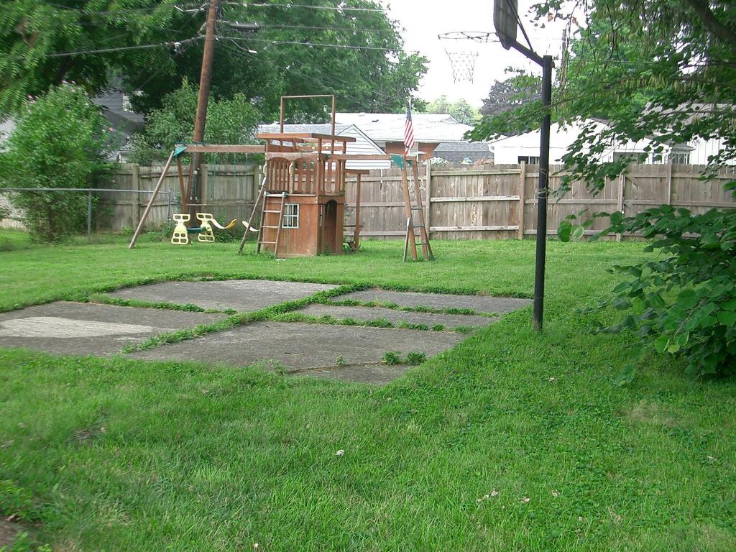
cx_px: 368
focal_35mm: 49
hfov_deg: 38.9
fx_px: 1042
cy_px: 276
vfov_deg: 29.7
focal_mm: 8.2
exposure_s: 1/100
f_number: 3.1
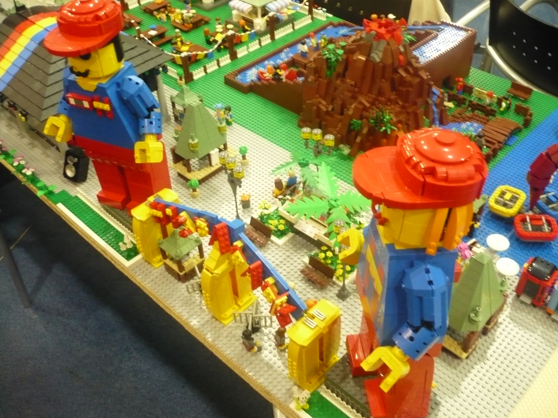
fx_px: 564
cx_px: 279
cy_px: 209
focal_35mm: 35
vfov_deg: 40.7
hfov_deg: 52.6
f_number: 2.8
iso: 400
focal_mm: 5.8
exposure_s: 1/8
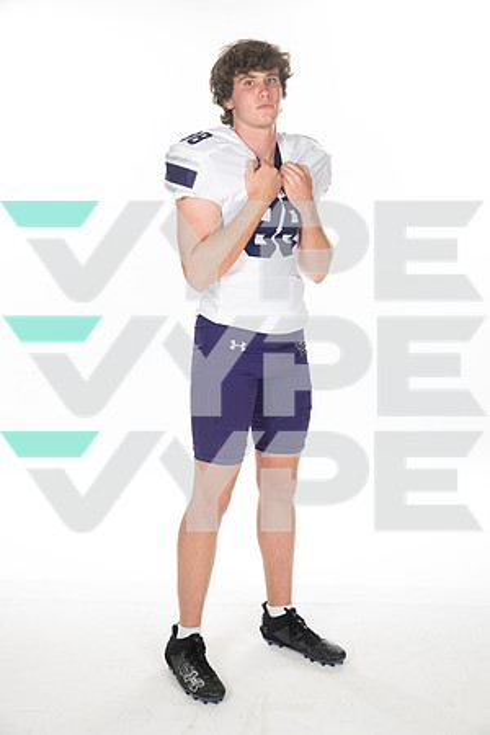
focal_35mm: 52
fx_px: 1062
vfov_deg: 38.2
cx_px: 245
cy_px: 368
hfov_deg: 26.0
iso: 800
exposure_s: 1/320
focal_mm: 52
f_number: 7.1
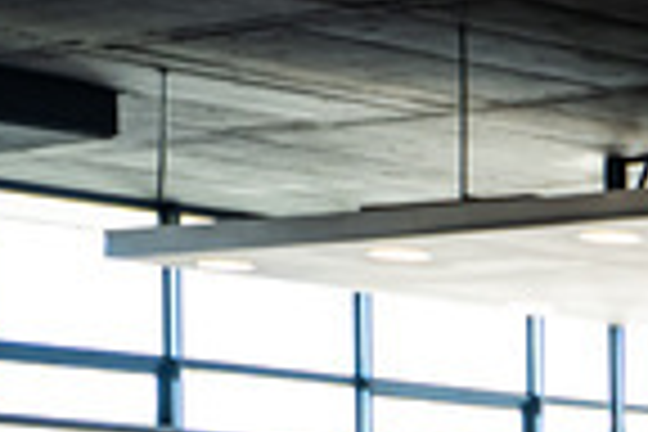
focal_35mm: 199
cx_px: 2234
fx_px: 3582
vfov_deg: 6.8
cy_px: 738
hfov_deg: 8.1
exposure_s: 1/100
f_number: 2.8
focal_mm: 28
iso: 640
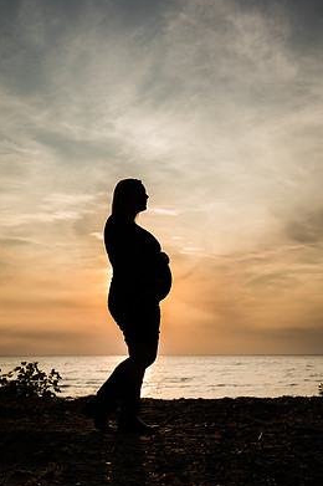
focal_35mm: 46
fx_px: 620
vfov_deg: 42.7
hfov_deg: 29.2
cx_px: 142
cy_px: 265
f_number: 4
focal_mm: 40
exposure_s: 1/1250
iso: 125
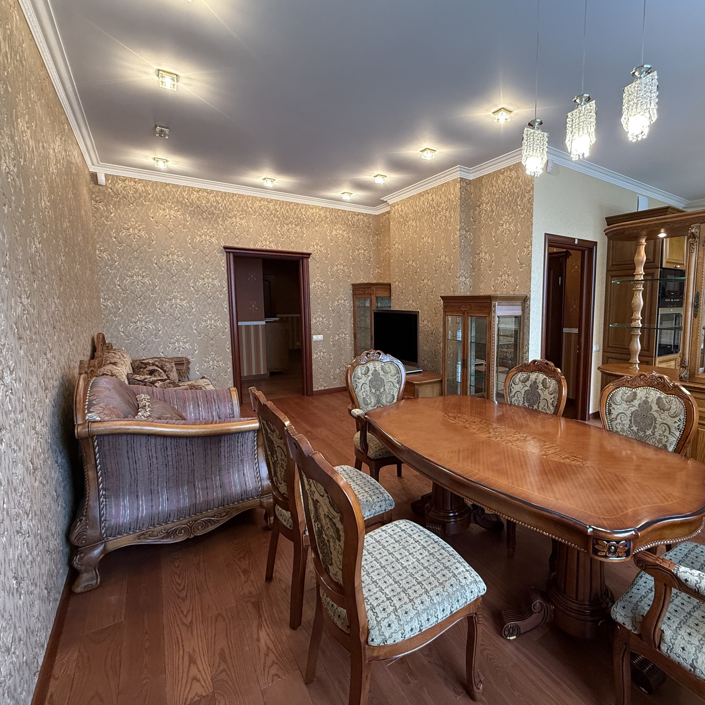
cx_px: 441
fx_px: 392
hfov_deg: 82.4
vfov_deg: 84.0
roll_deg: -0.5
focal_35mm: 17
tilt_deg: -5.9
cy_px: 344
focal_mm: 2.22
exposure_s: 1/50
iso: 320
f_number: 2.2
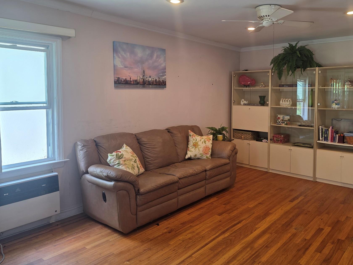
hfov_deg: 62.9
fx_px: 286
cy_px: 113
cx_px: 212
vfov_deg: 49.6
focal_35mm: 28
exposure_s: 1/120
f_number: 1.7
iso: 80
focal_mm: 6.3
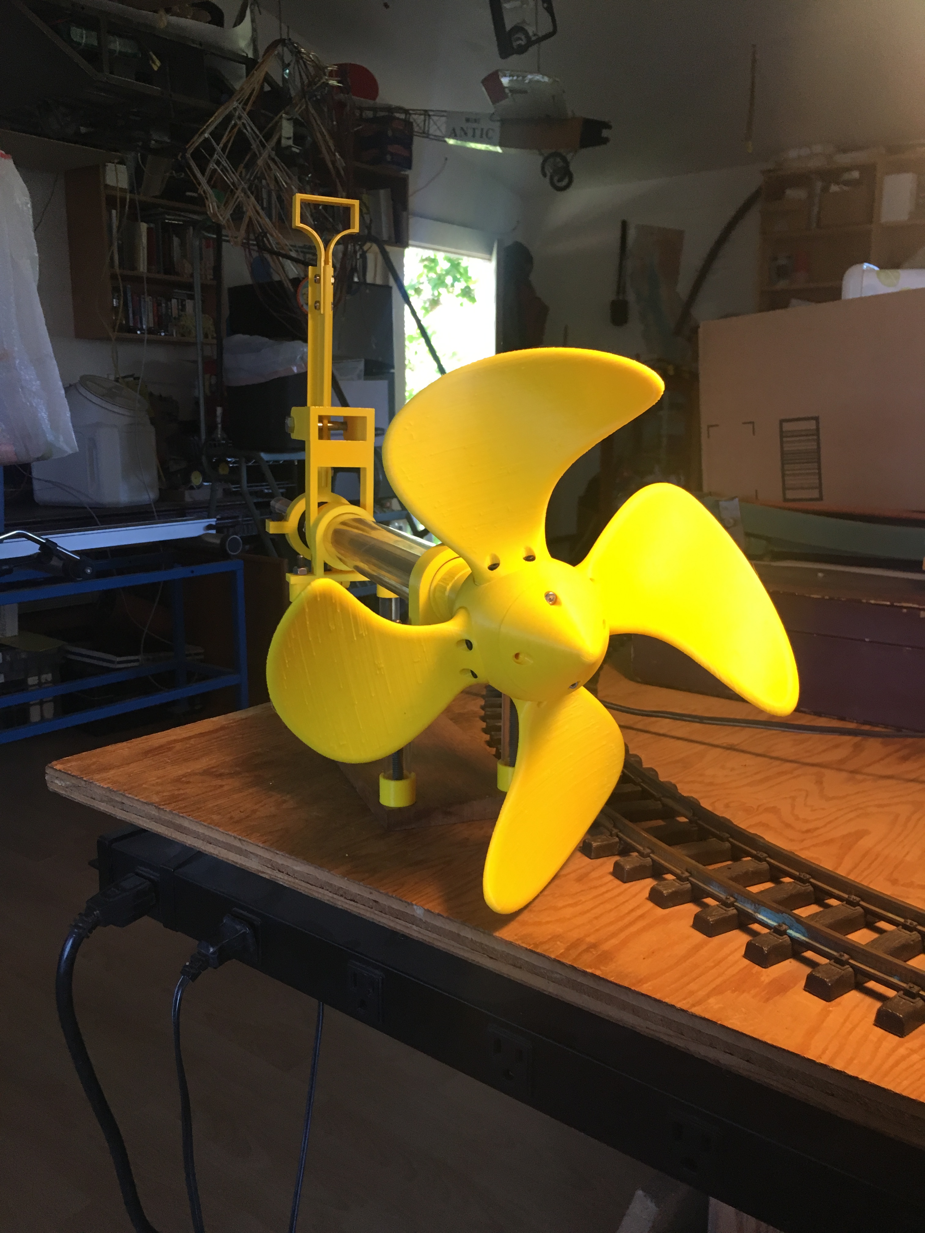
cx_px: 462
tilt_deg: -10.8
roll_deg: +0.1
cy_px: 616
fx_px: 1033
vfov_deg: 61.7
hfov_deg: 48.2
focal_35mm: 29
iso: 40
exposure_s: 1/30
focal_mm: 4.15
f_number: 2.2
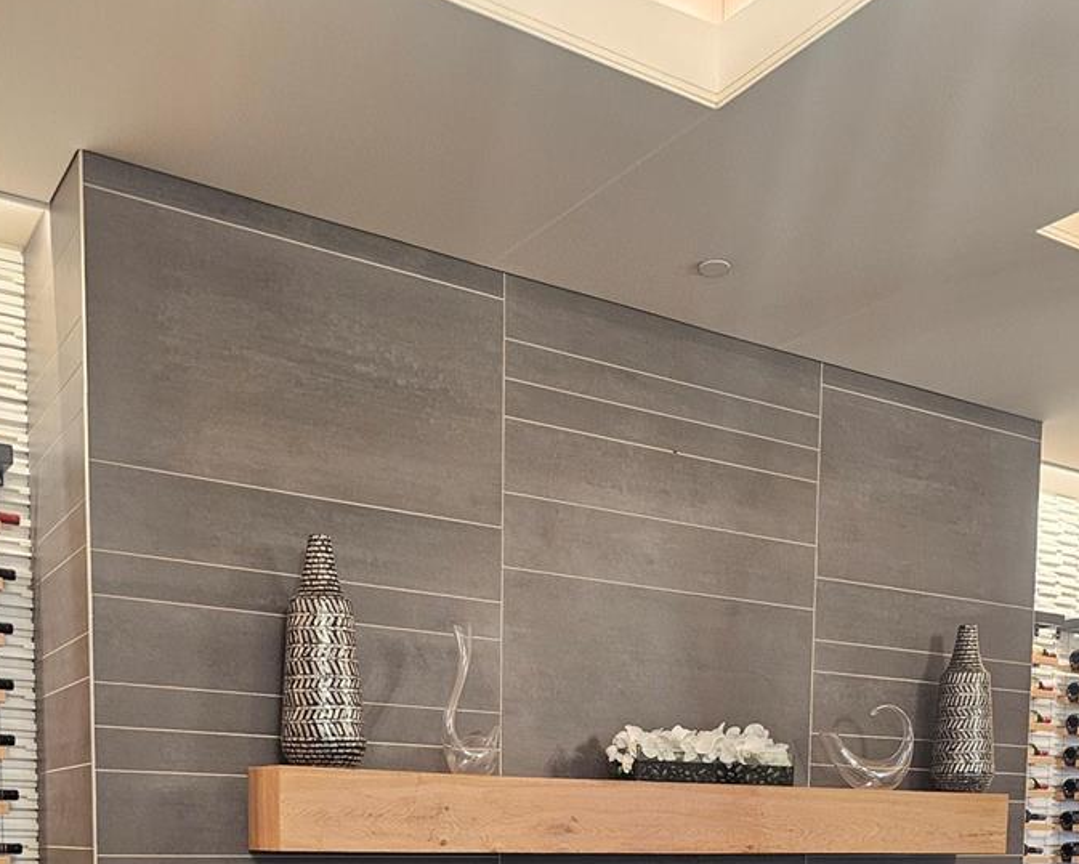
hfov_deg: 45.7
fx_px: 1278
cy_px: 944
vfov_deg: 32.9
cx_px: 495
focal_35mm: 40
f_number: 1.7
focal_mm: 6.3
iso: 500
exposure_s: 1/60
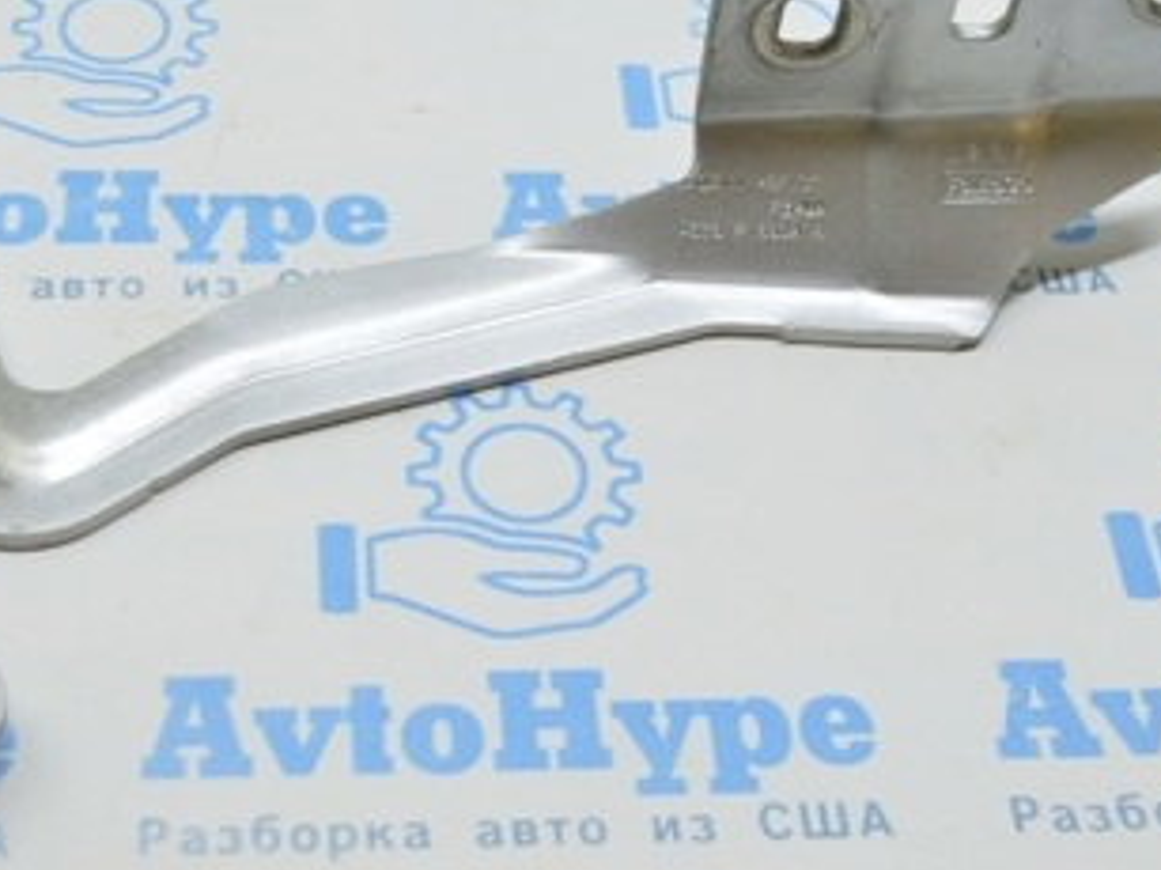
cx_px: 431
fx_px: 2514
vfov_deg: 19.6
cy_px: 312
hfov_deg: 25.9
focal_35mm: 75
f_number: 4
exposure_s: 1/60
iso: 400
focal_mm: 25
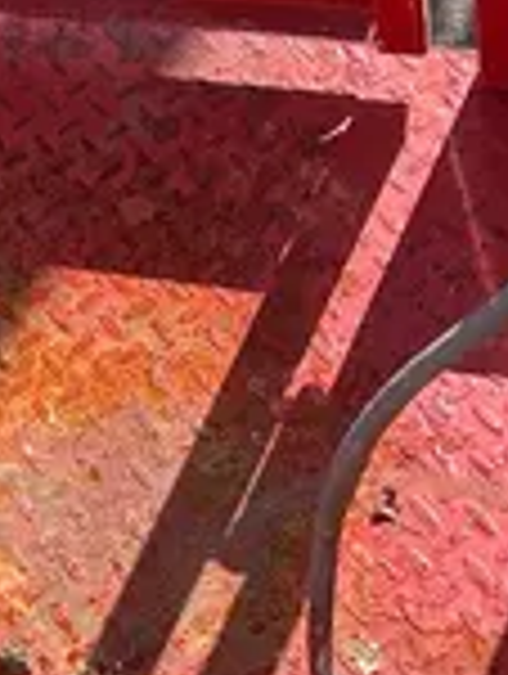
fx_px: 2478
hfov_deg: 11.3
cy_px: -376
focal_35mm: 127
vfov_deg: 14.3
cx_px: -243
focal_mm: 5.7
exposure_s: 1/1266
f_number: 1.5
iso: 50
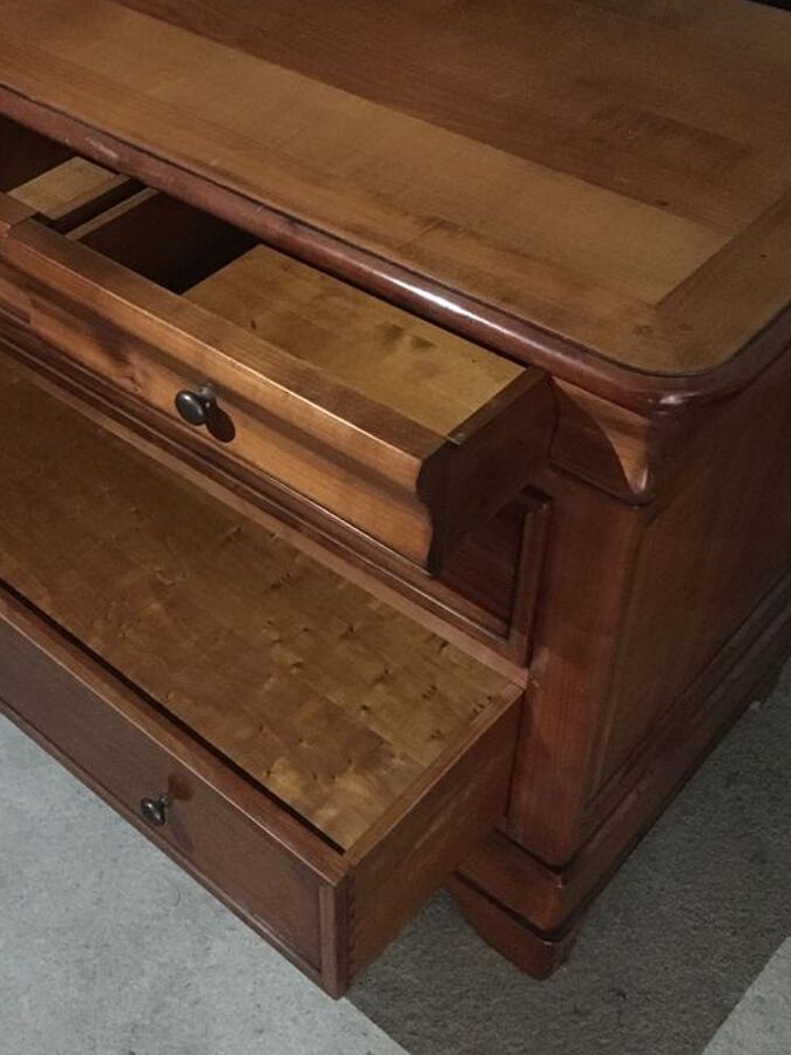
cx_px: 266
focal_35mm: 43
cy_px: 470
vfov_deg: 43.8
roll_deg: +1.9
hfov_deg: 33.3
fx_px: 1310
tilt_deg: -40.8
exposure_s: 1/4
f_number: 2.2
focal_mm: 4.15
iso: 400
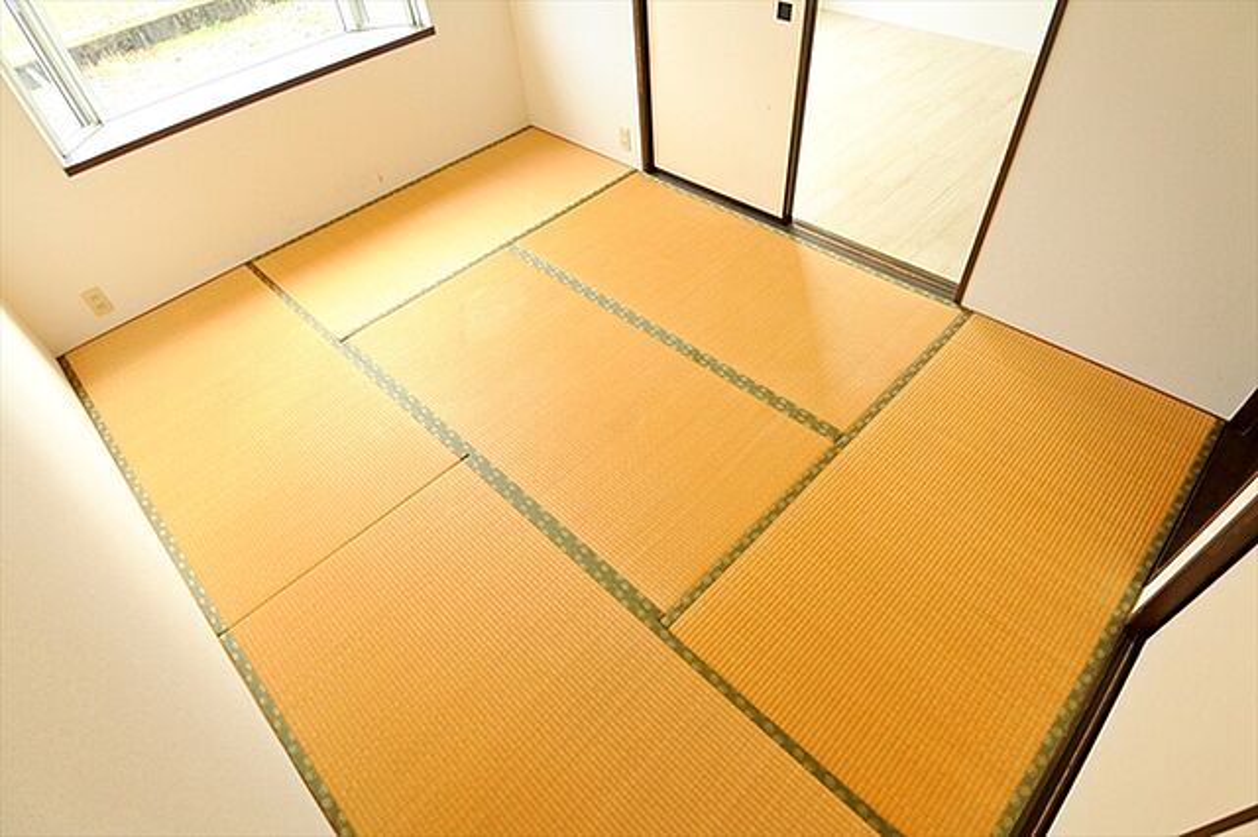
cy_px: 418
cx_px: 629
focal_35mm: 18
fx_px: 629
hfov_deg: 90.0
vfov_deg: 67.3
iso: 400
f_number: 3.5
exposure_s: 1/125
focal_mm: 6.7
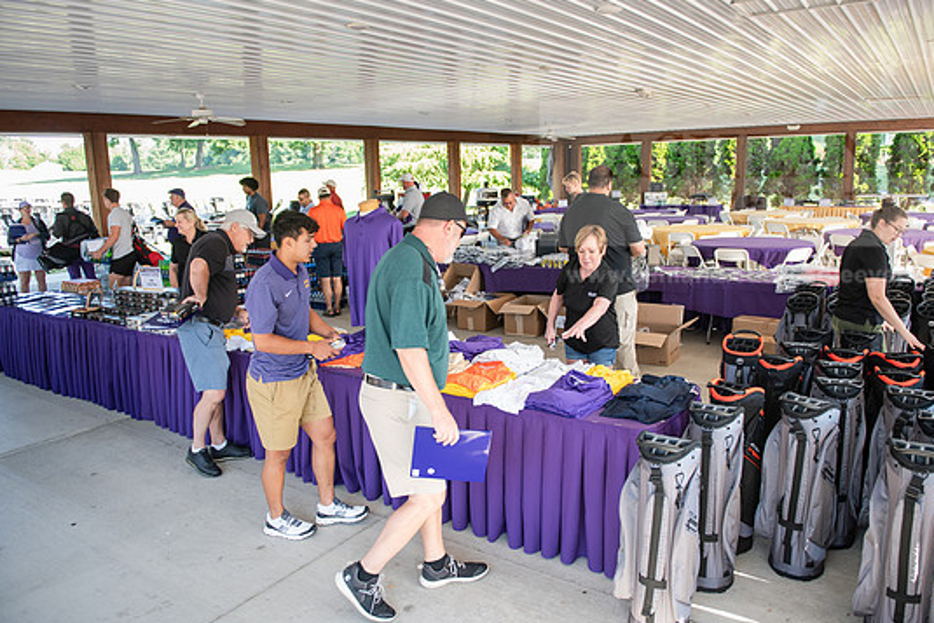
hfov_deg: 69.3
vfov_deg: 49.6
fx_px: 675
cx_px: 487
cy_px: 312
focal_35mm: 26
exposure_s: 1/200
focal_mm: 24
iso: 400
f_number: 3.2
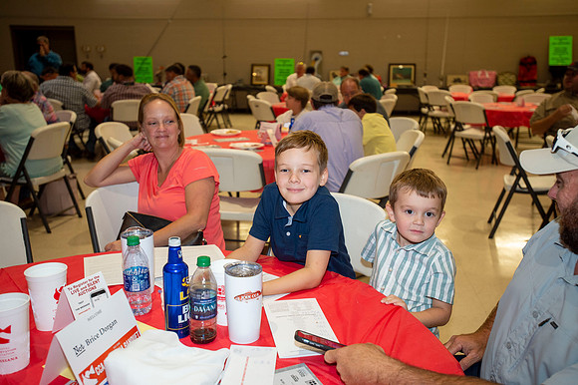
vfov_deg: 37.8
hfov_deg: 54.5
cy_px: 192
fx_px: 562
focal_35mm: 35
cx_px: 289
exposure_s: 1/125
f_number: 3.5
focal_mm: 35
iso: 1250
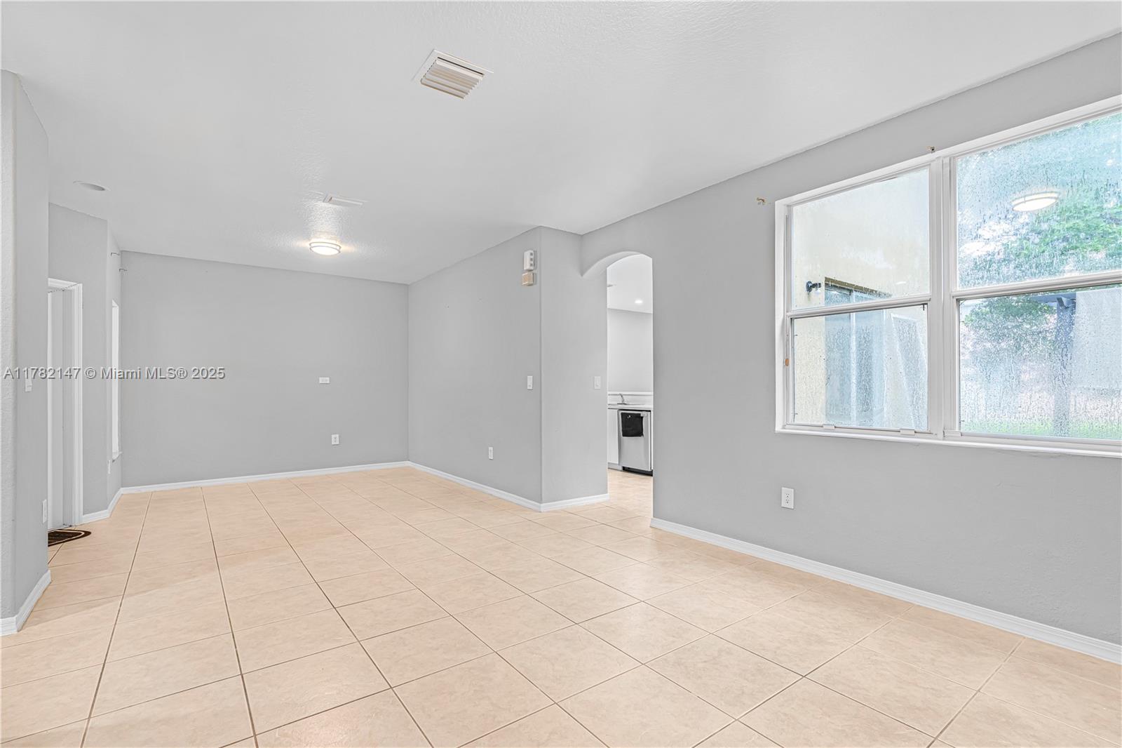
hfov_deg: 96.7
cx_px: 561
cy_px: 374
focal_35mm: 16
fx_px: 499
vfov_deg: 73.7
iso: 400
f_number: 8
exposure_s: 1/4
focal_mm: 16
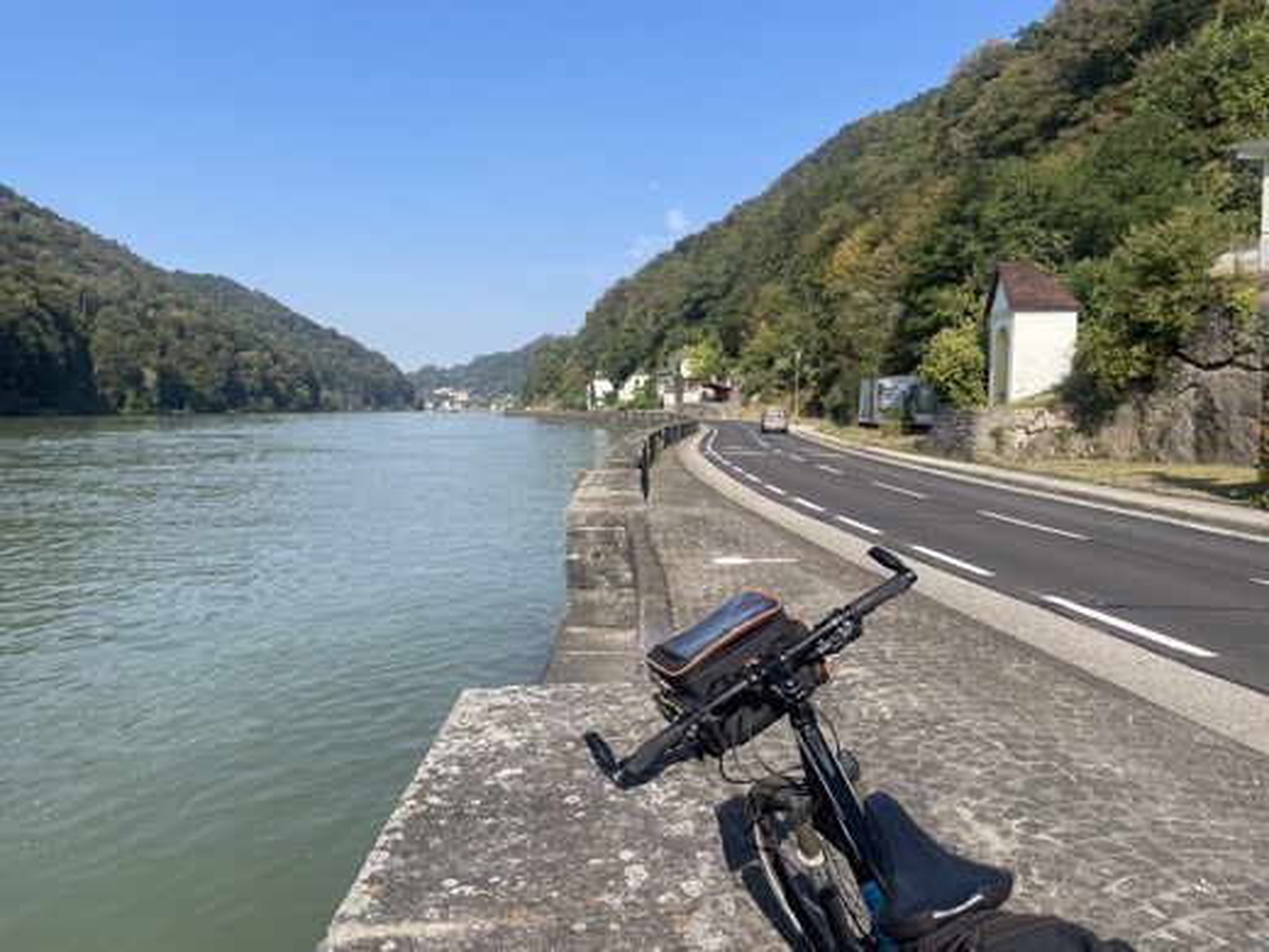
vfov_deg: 53.1
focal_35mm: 26
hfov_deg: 67.3
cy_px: 476
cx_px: 634
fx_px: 953
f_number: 1.6
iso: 32
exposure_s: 1/2618
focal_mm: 4.2
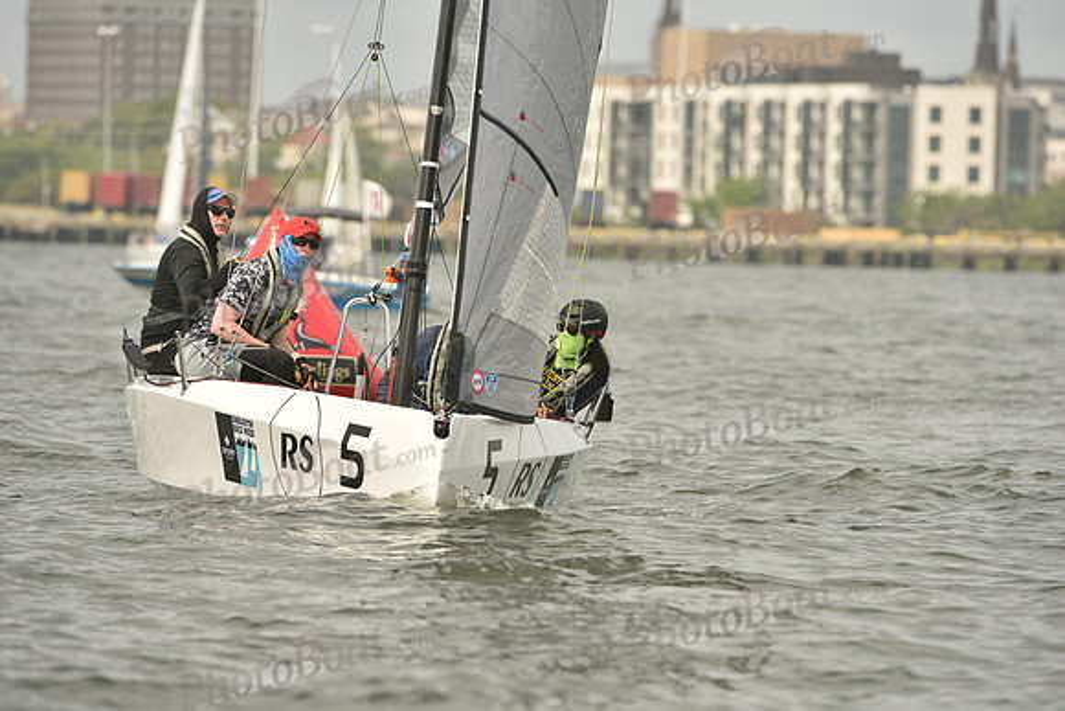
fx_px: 11836
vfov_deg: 3.4
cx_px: 532
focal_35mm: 400
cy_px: 356
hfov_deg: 5.2
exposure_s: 1/1250
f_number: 7.1
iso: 320
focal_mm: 400
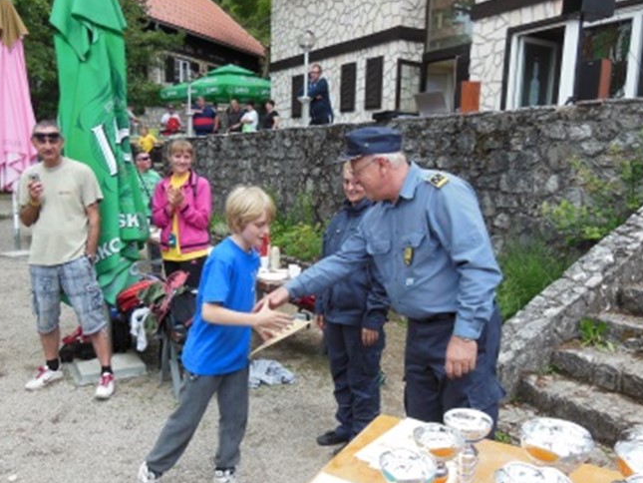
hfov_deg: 58.2
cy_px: 264
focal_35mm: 31
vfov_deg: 45.4
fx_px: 576
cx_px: 287
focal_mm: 4.5
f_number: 3.5
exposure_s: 1/400
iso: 125
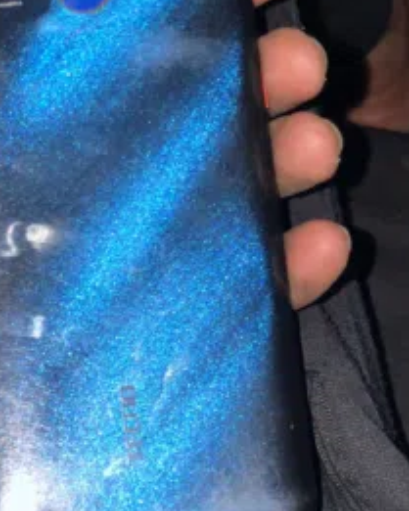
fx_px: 1739
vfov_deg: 16.7
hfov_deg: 13.4
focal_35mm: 115
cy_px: 155
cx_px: 123
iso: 80
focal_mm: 9
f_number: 2.8
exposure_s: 1/34
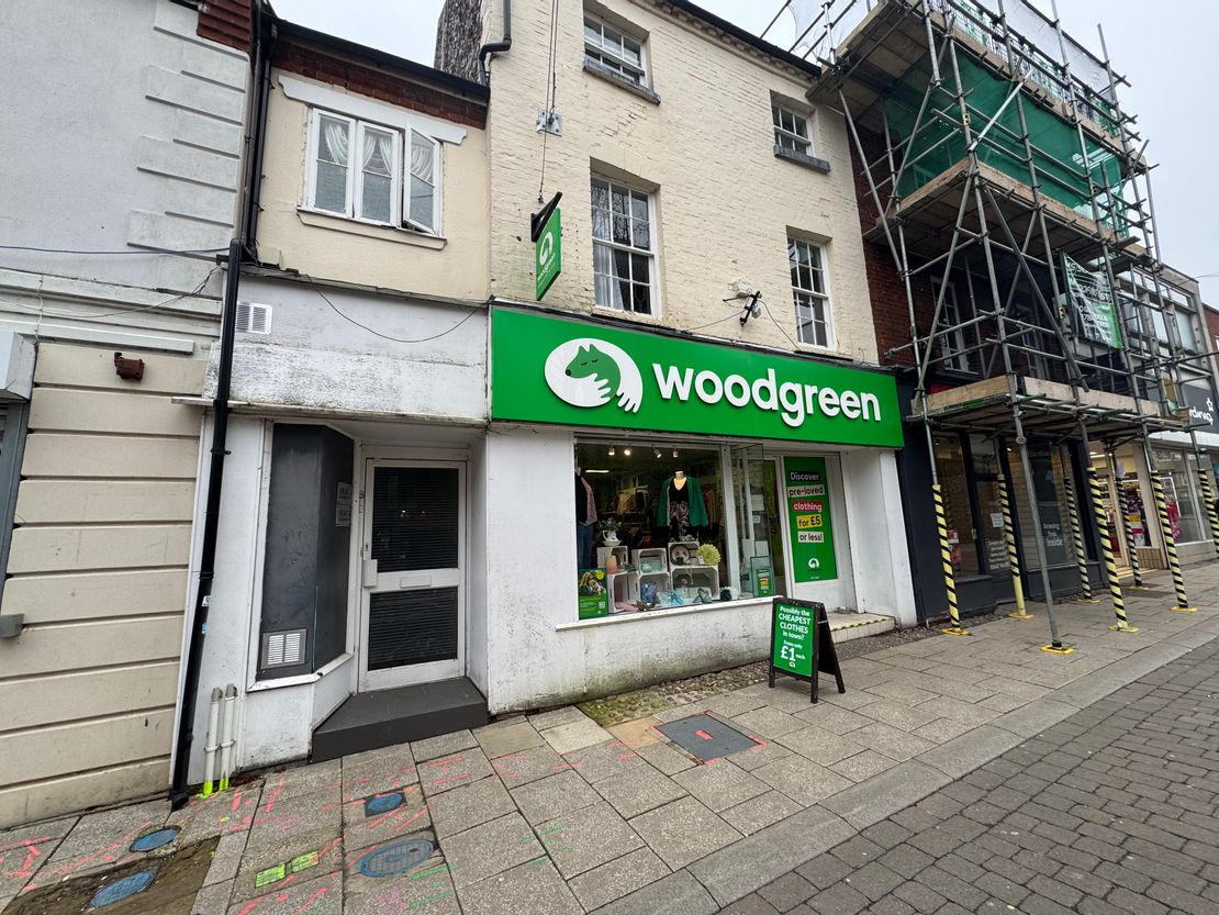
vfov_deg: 85.7
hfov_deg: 102.1
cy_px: 458
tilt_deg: +8.7
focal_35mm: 14
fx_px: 493
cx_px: 610
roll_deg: +3.2
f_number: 2.2
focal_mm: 2.22
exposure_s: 1/156
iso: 40
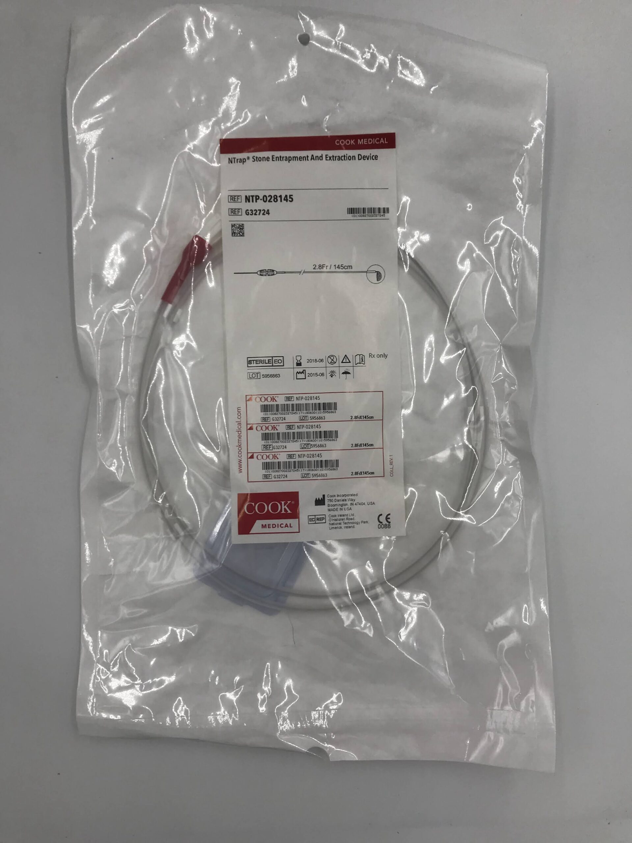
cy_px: 422
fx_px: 682
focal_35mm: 28
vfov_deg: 63.4
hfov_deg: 49.7
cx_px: 316
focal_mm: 3.99
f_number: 1.8
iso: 20
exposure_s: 1/370
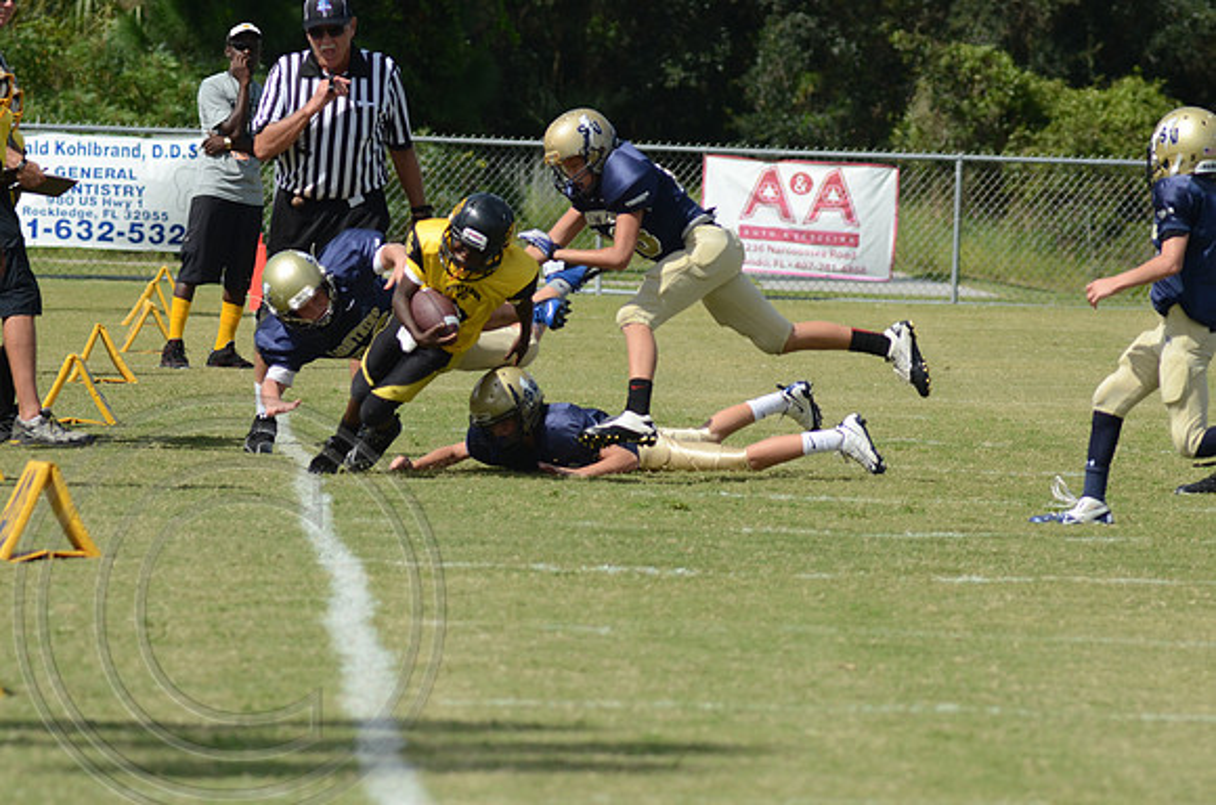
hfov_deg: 4.7
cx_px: 608
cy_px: 402
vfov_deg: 3.1
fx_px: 14661
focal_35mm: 435
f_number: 9
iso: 400
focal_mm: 290
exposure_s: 1/1000
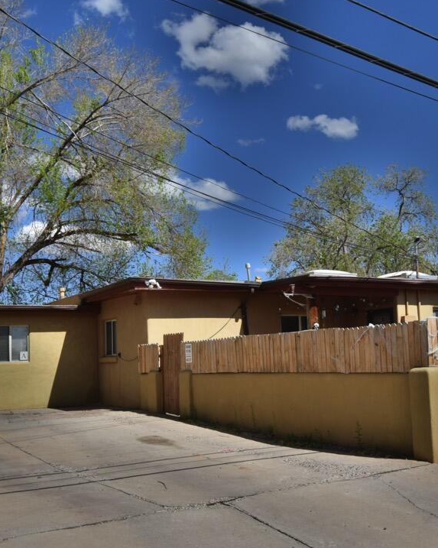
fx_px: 713
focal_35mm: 44
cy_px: 311
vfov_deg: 41.9
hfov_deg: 34.0
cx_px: 271
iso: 100
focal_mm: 14
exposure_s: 1/400
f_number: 10
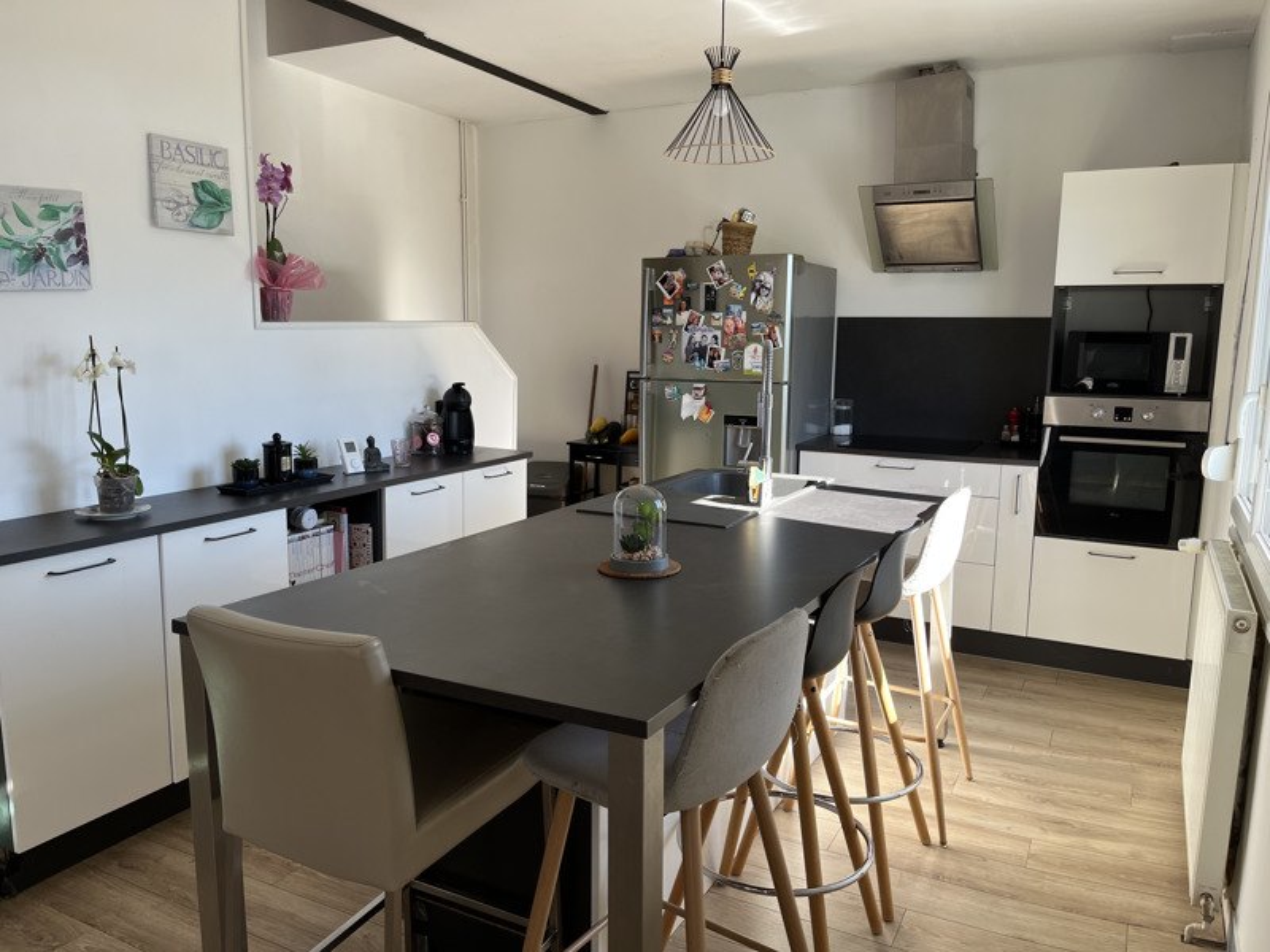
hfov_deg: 67.3
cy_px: 476
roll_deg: -0.2
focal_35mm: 26
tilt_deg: -7.9
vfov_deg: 53.1
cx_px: 635
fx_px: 954
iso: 40
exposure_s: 1/173
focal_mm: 5.1
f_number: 1.6
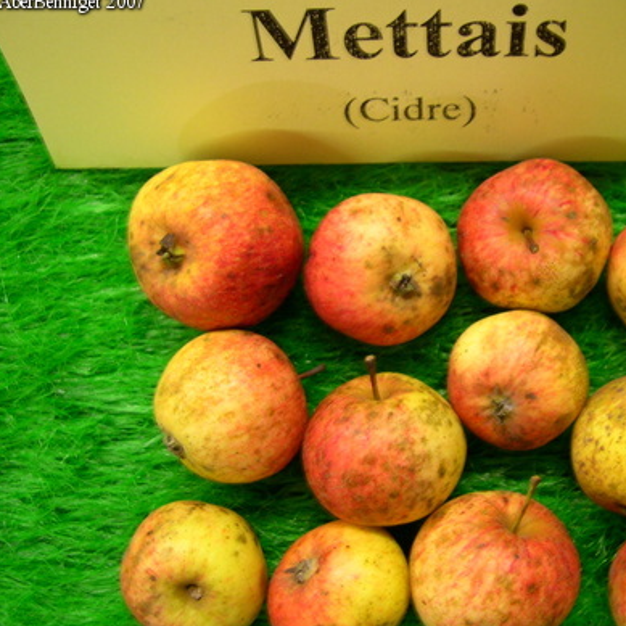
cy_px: 307
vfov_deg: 36.8
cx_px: 397
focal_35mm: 46
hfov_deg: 36.5
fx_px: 941
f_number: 2.8
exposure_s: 1/4.7
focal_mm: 8
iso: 146
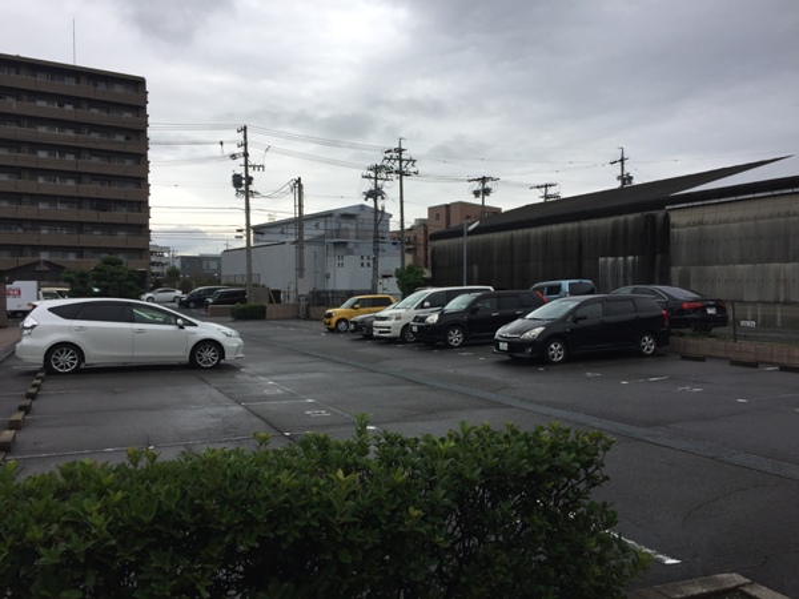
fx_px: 669
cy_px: 300
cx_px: 400
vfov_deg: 48.2
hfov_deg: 61.7
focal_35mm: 29
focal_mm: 4.15
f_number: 2.2
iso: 32
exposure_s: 1/1276
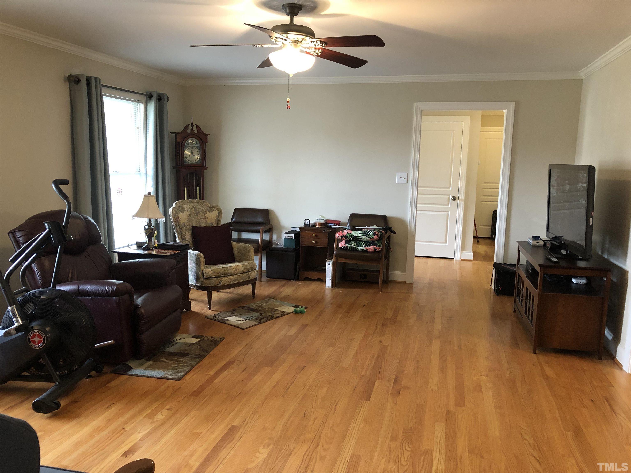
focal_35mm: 28
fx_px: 510
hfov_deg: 63.4
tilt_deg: -9.5
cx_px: 316
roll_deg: -1.4
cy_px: 236
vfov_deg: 49.7
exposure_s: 1/15
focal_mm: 3.99
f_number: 1.8
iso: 64
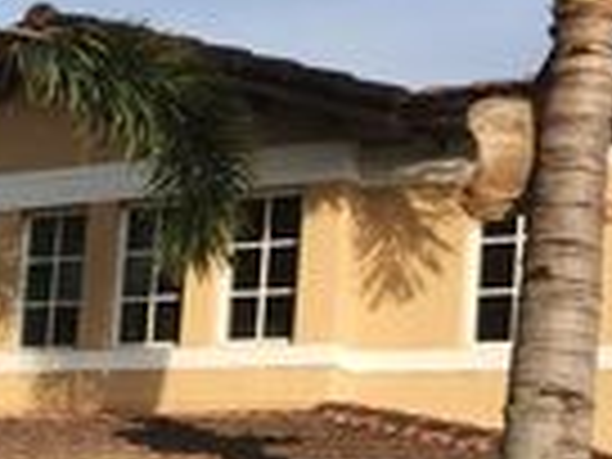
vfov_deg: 13.6
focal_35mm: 108
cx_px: -576
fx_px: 1909
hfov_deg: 15.1
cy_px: 369
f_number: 1.8
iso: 20
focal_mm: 5.4
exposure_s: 1/707
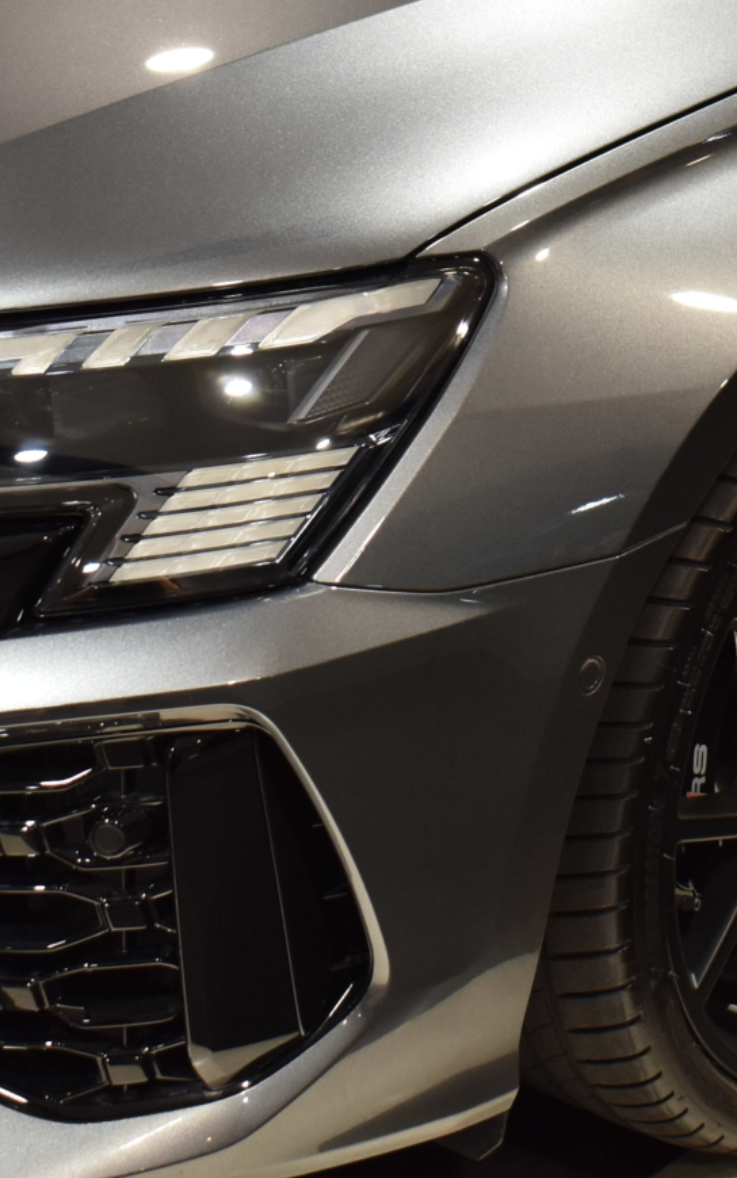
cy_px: 192
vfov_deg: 19.8
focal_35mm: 104
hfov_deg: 12.6
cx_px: 493
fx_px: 3325
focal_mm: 23
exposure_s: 1/40
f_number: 4
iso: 500
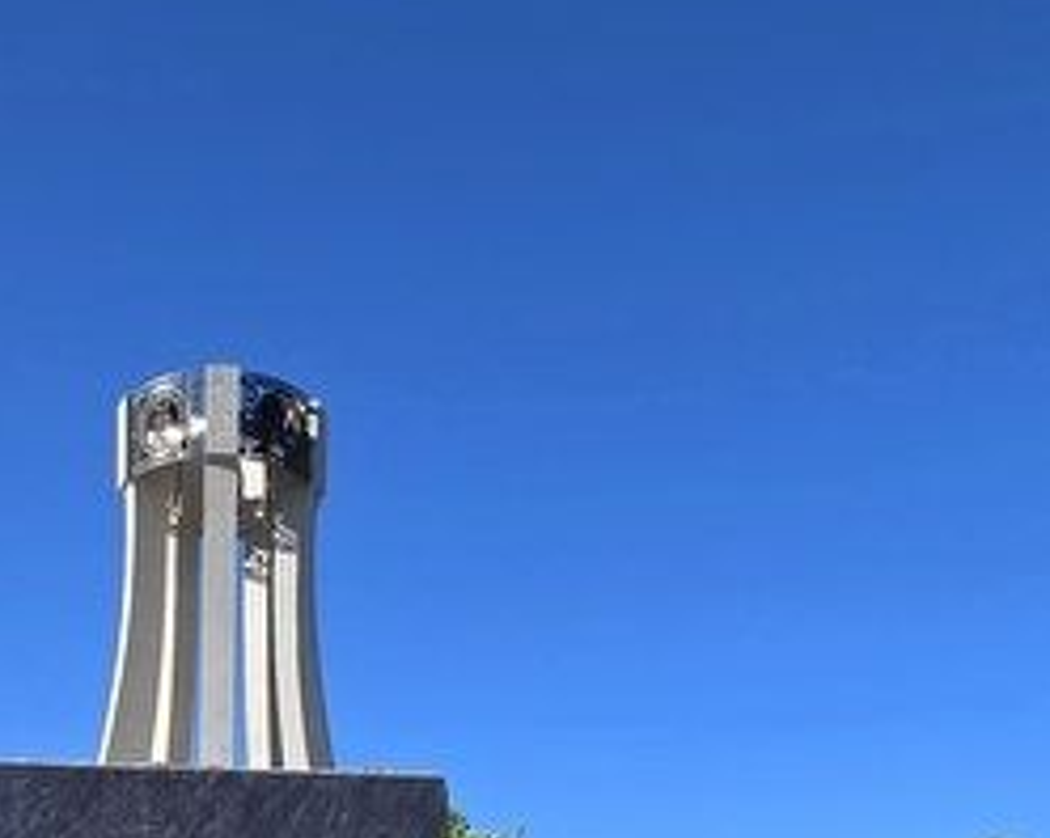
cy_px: 1185
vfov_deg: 27.7
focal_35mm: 41
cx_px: 246
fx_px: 1273
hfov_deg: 43.2
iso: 50
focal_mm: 2.2
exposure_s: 1/1704
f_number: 2.2
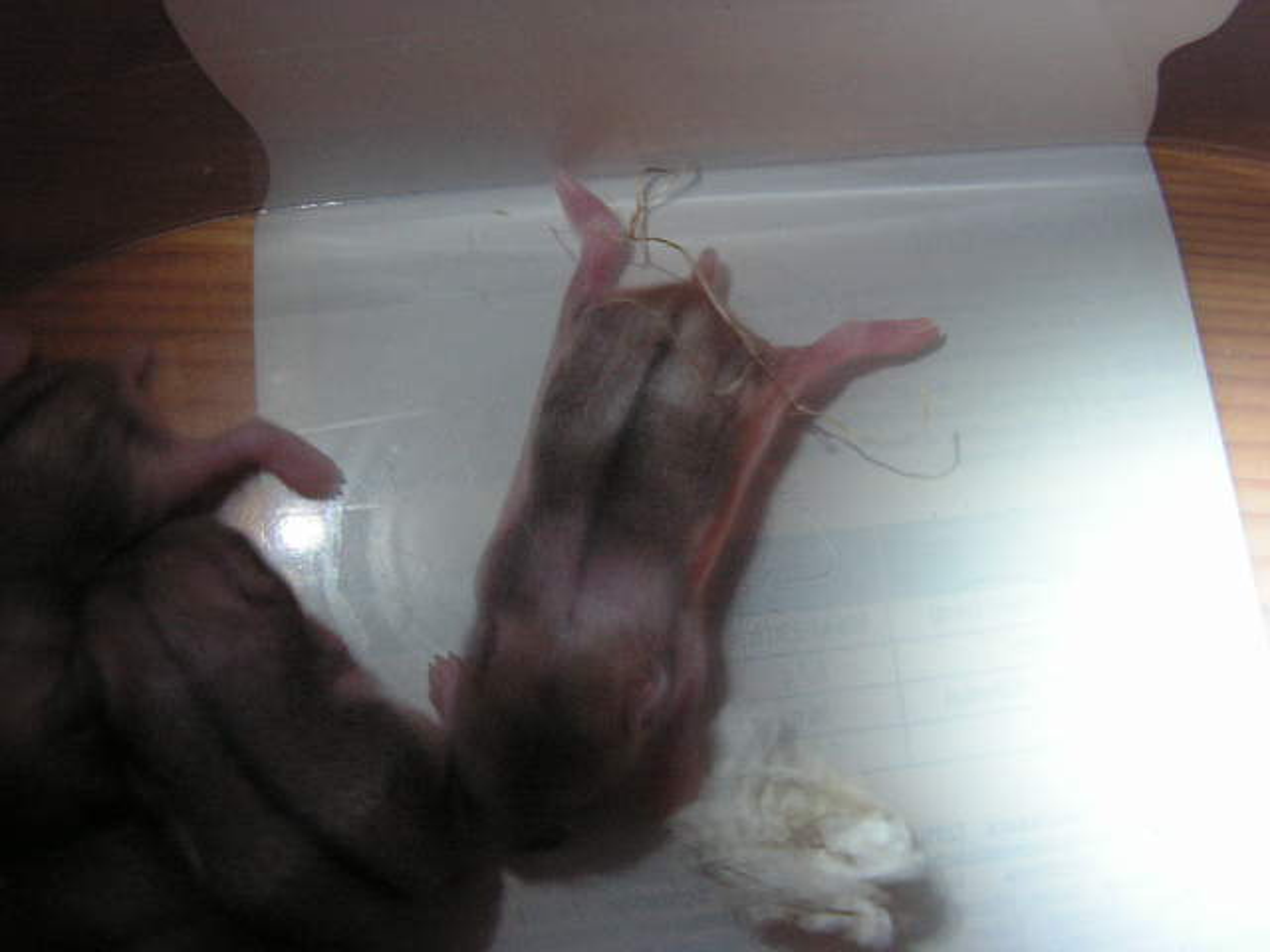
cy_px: 476
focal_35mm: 36
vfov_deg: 39.7
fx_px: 1321
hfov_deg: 51.4
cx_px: 635
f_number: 3.2
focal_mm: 6
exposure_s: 1/10
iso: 200
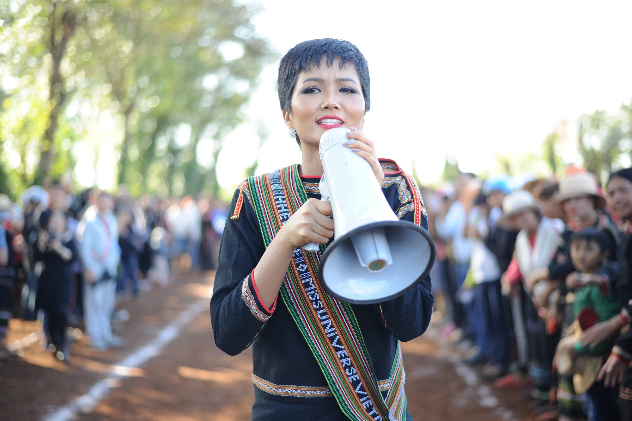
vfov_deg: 27.0
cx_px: 316
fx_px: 877
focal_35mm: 50
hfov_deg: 39.6
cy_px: 210
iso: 400
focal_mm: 50
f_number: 1.8
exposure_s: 1/800
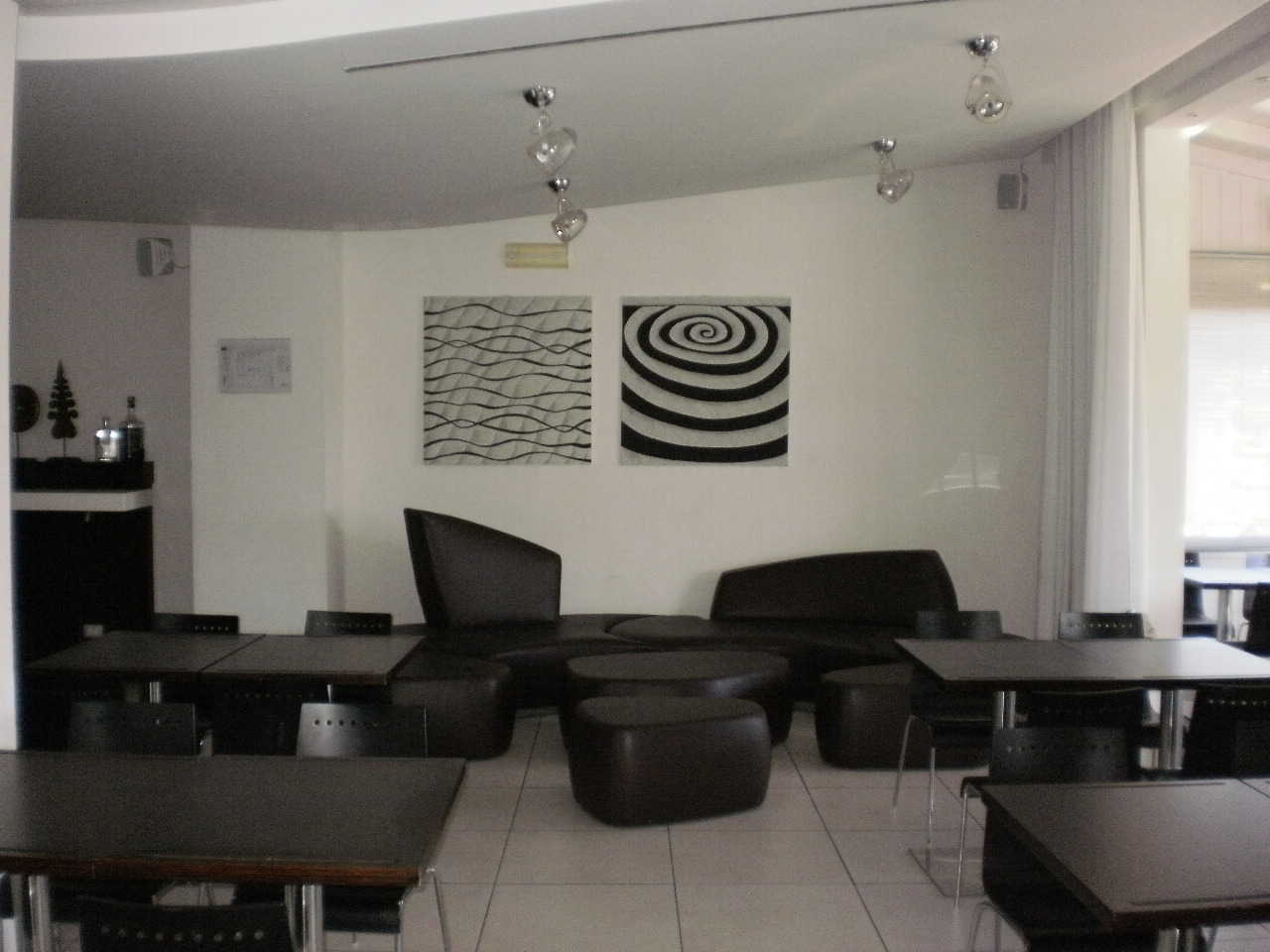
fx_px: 1394
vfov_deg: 37.7
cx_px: 635
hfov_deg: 49.0
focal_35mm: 38
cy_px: 476
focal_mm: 6.3
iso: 400
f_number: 3.1
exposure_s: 1/250
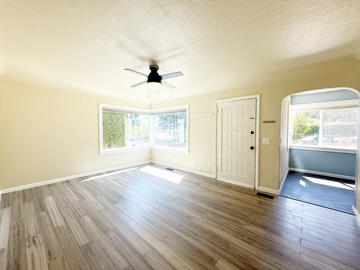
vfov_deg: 85.7
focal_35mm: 14
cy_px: 135
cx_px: 180
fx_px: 146
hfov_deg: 102.1
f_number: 2.2
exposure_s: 1/267
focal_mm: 2.22
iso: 50
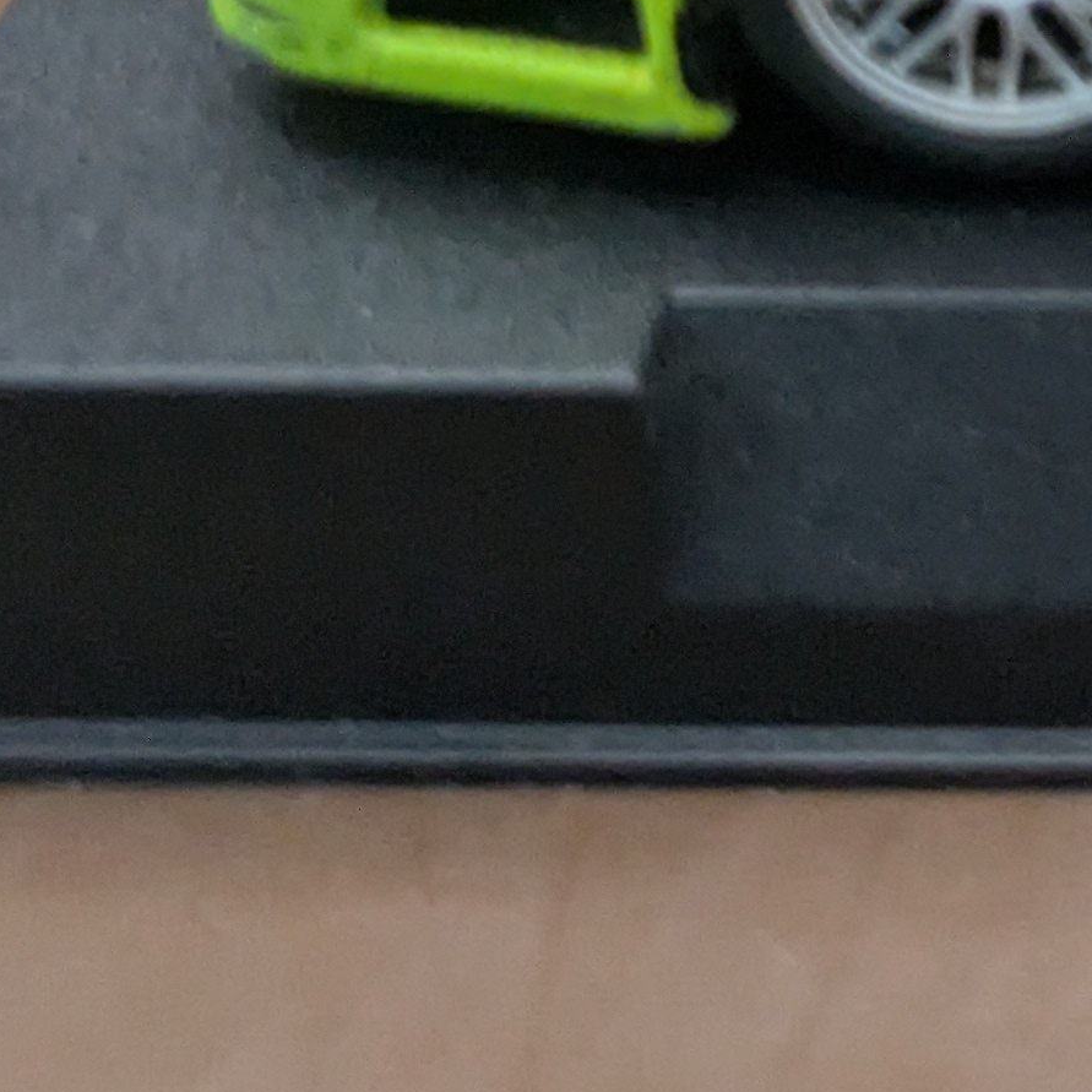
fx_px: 3855
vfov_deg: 14.7
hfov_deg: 14.4
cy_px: -657
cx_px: 1896
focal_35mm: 108
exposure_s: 1/99.9
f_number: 1.73
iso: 678
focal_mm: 4.38
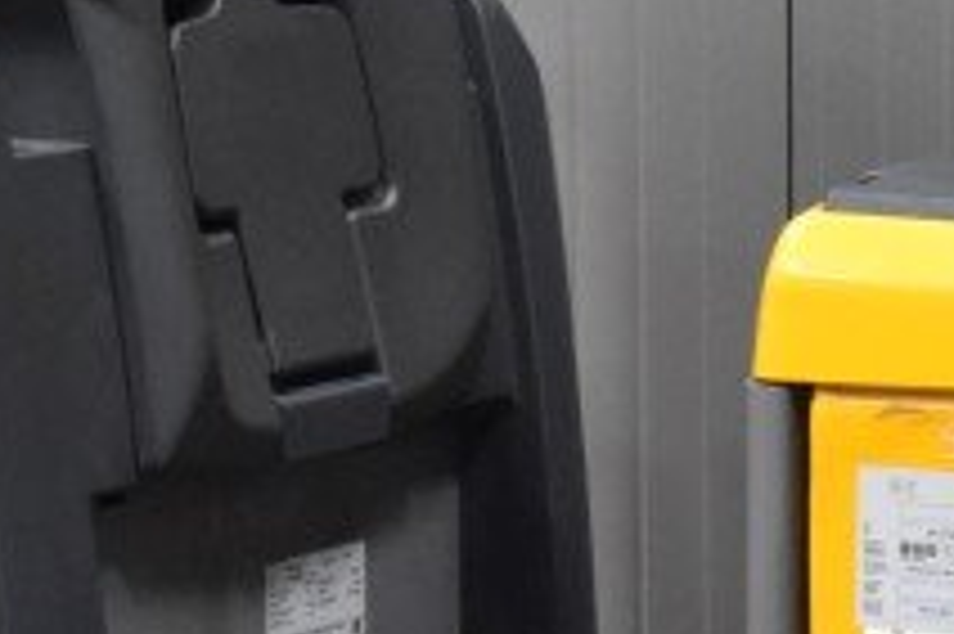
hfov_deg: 8.6
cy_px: 445
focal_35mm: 238
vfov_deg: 5.8
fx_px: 6302
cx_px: 990
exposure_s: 1/60
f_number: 4.2
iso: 1600
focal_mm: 28
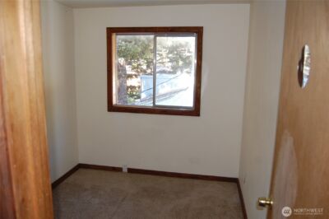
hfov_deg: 67.4
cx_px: 164
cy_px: 110
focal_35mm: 27
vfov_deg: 47.9
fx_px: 247
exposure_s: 1/125
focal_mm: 18
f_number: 3.5
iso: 400
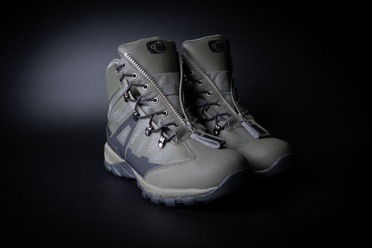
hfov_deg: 54.4
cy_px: 124
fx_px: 362
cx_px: 186
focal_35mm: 35
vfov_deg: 37.9
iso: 250
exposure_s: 1/8
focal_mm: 35
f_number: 11
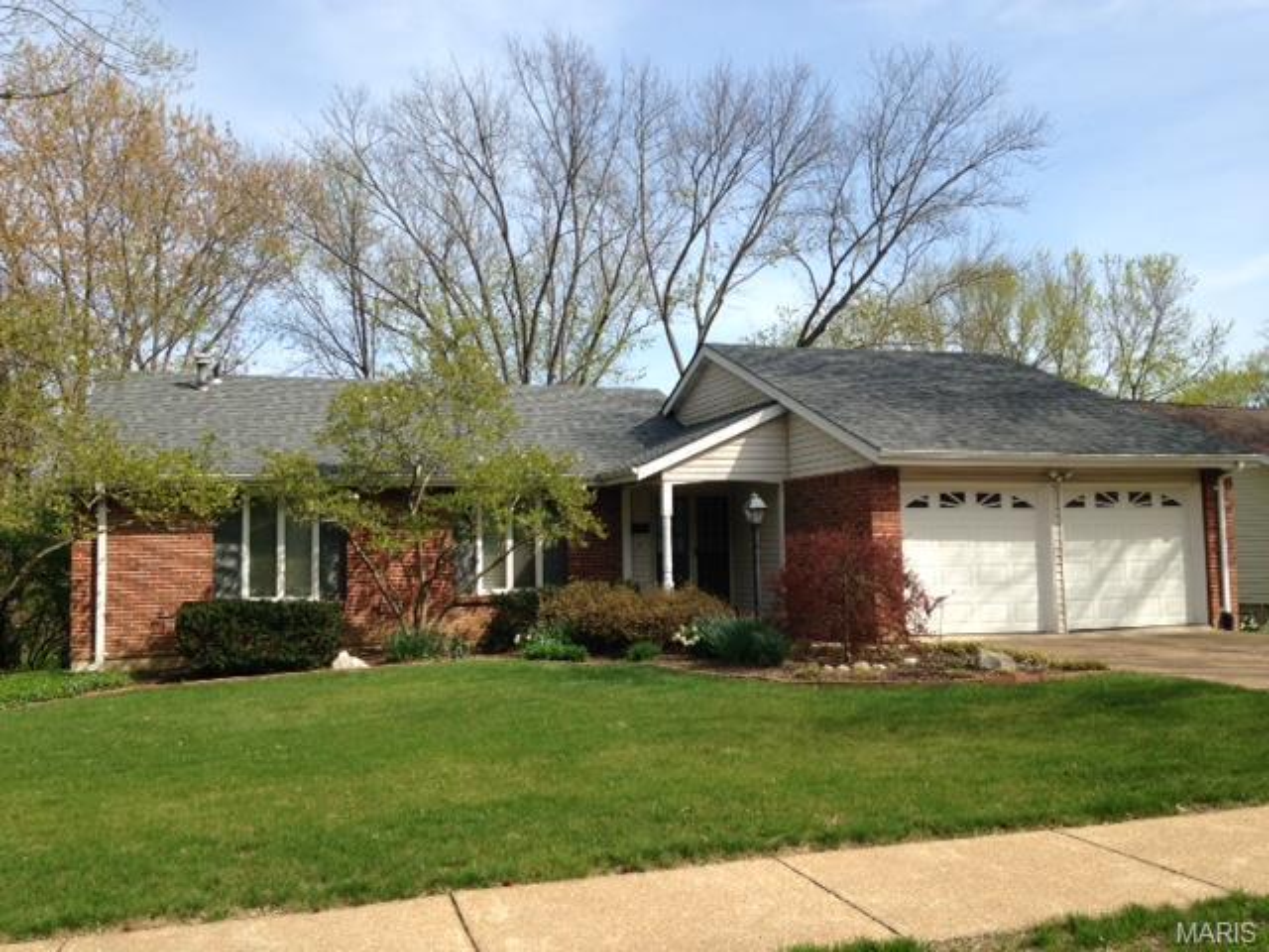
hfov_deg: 55.4
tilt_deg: +2.1
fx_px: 1210
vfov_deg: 42.9
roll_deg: +1.2
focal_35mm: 33
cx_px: 634
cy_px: 476
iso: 50
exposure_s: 1/1130
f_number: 2.4
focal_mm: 4.12
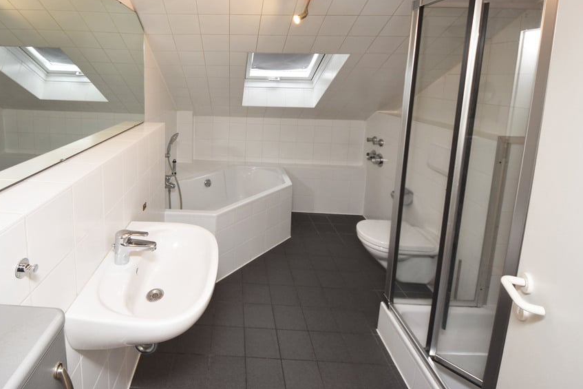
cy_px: 115
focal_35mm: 17
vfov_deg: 67.5
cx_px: 221
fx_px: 275
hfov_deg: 91.5
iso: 200
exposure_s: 1/60
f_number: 5
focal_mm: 8
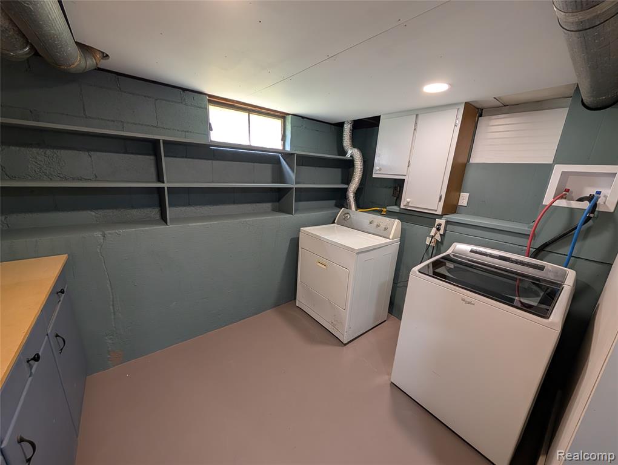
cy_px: 232
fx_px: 215
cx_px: 309
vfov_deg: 94.6
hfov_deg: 110.5
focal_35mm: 12
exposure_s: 1/45.3
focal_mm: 2.02
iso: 57
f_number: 1.7
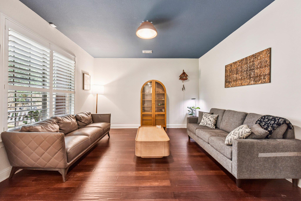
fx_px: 117
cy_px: 100
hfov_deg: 104.3
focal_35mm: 14
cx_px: 150
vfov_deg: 81.2
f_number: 8
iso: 1100
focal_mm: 14
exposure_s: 1/15
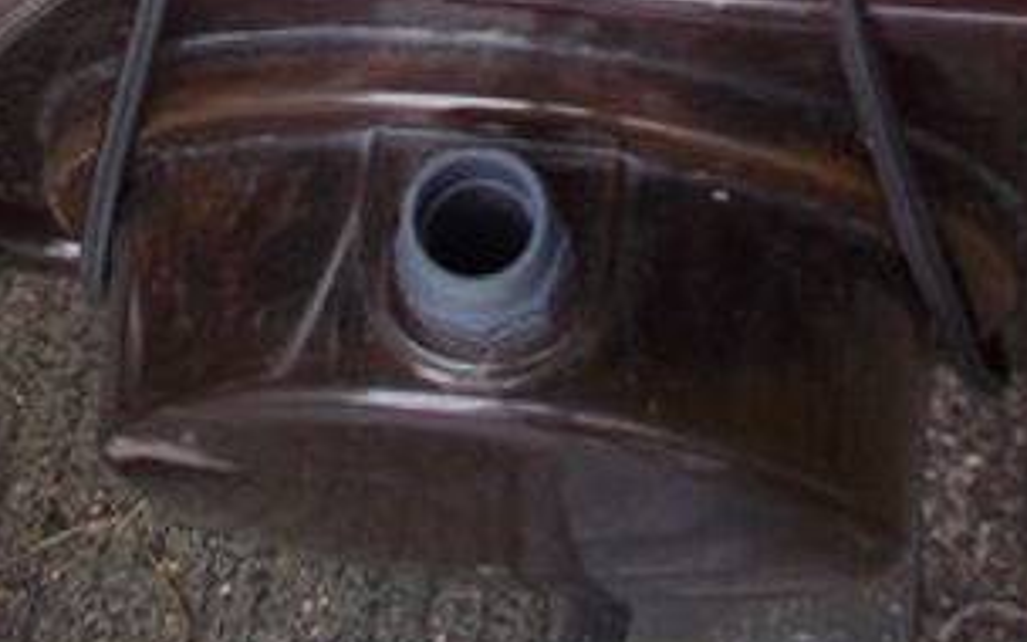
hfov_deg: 17.2
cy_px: -789
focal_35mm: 121
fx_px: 3387
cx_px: 328
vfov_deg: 9.8
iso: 80
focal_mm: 4.6
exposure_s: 1/50
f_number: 3.2
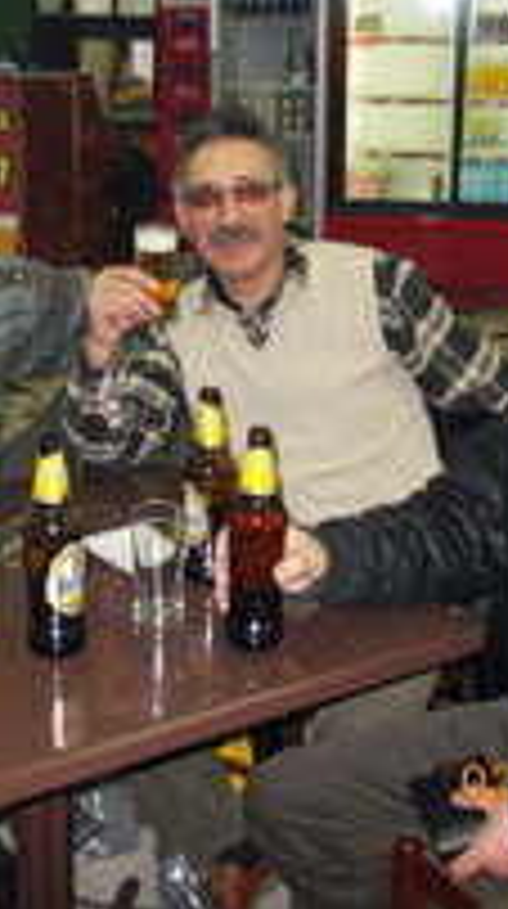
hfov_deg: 22.5
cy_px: 331
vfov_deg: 38.9
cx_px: 207
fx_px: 1275
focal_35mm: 53
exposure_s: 1/25
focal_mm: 4
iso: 200
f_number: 2.7
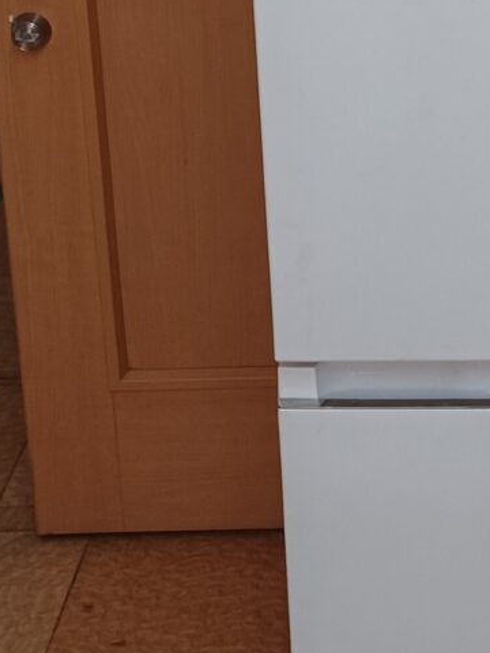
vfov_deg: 18.8
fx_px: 1887
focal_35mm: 100
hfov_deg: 14.3
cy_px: -82
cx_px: 614
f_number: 1.8
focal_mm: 4.6
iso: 160
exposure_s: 1/50
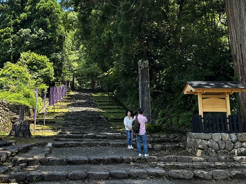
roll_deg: +0.1
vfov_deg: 34.9
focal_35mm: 41
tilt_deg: +11.9
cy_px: 70
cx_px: 87
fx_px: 291
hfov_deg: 45.3
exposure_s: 1/552
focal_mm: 5.7
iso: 50
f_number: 1.5
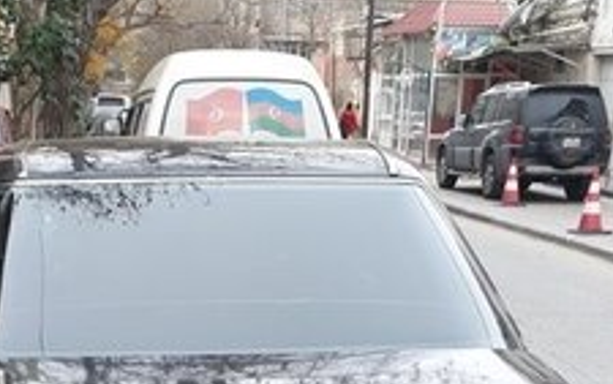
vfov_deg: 18.1
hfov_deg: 32.3
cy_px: 602
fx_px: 1053
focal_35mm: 63
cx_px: 234
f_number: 1.9
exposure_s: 1/122
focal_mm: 3.6
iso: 40
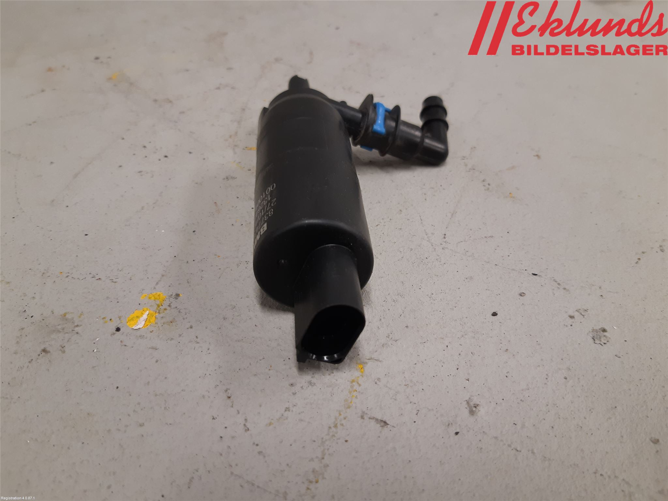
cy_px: 250
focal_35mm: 26
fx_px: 502
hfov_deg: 67.3
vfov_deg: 53.1
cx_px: 334
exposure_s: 1/50
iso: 100
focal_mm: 3.93
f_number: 1.7
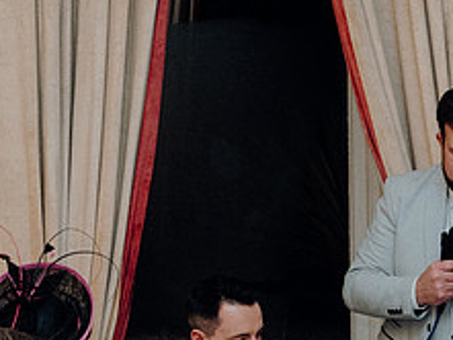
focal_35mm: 159
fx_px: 2082
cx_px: 455
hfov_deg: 12.3
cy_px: 368
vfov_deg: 9.3
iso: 2500
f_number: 3.5
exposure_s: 1/160
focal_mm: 42
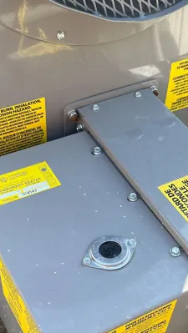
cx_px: 94
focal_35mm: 52
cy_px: 237
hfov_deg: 23.1
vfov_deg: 39.1
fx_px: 460
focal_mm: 5.1
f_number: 1.6
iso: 50
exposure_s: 1/544
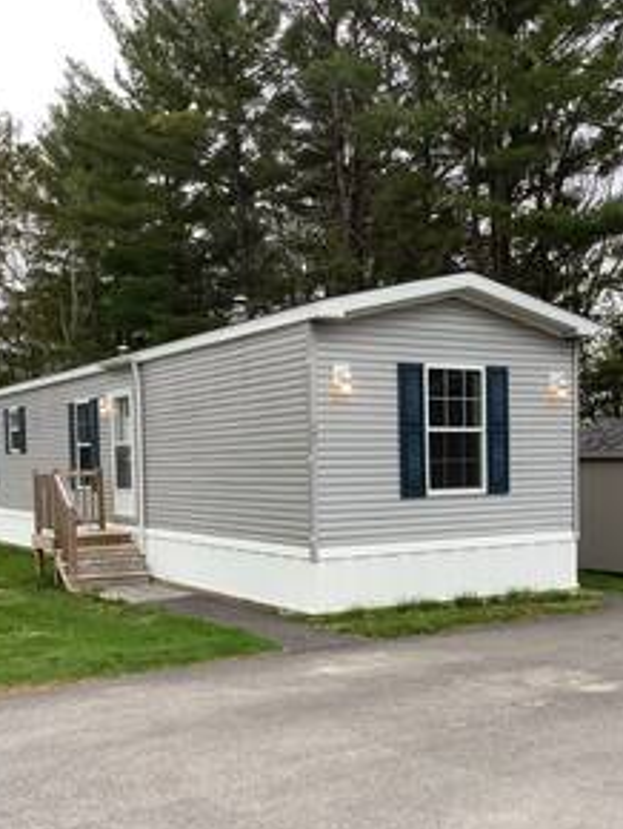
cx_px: 329
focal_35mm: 41
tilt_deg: -4.5
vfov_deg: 45.3
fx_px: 982
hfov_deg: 35.2
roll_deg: +2.3
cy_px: 523
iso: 25
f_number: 2.4
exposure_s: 1/312
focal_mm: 3.3
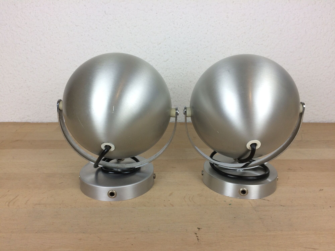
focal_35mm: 29
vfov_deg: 48.2
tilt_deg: -17.0
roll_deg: -0.9
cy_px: 126
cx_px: 168
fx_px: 281
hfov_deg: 61.7
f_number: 2.2
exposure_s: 1/100
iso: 50
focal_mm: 4.15
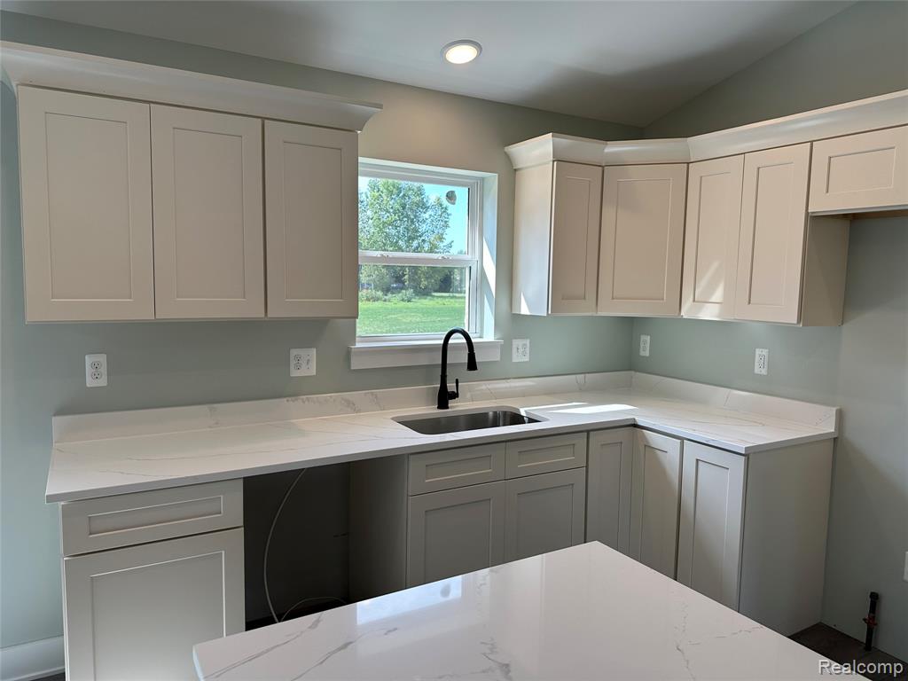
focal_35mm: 24
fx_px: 630
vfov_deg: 56.8
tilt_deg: -4.4
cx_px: 454
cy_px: 340
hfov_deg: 71.6
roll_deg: -0.6
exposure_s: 1/330
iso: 80
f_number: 1.78
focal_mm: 6.86
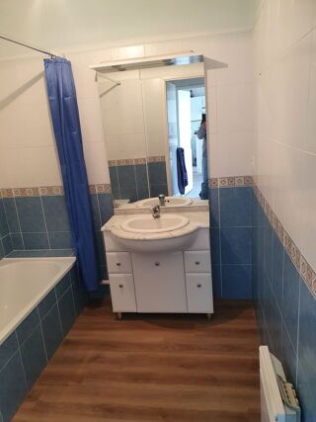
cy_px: 211
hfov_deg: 53.0
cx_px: 158
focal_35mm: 26
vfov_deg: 67.3
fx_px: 317
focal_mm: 4.32
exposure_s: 1/50
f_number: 2.4
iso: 400
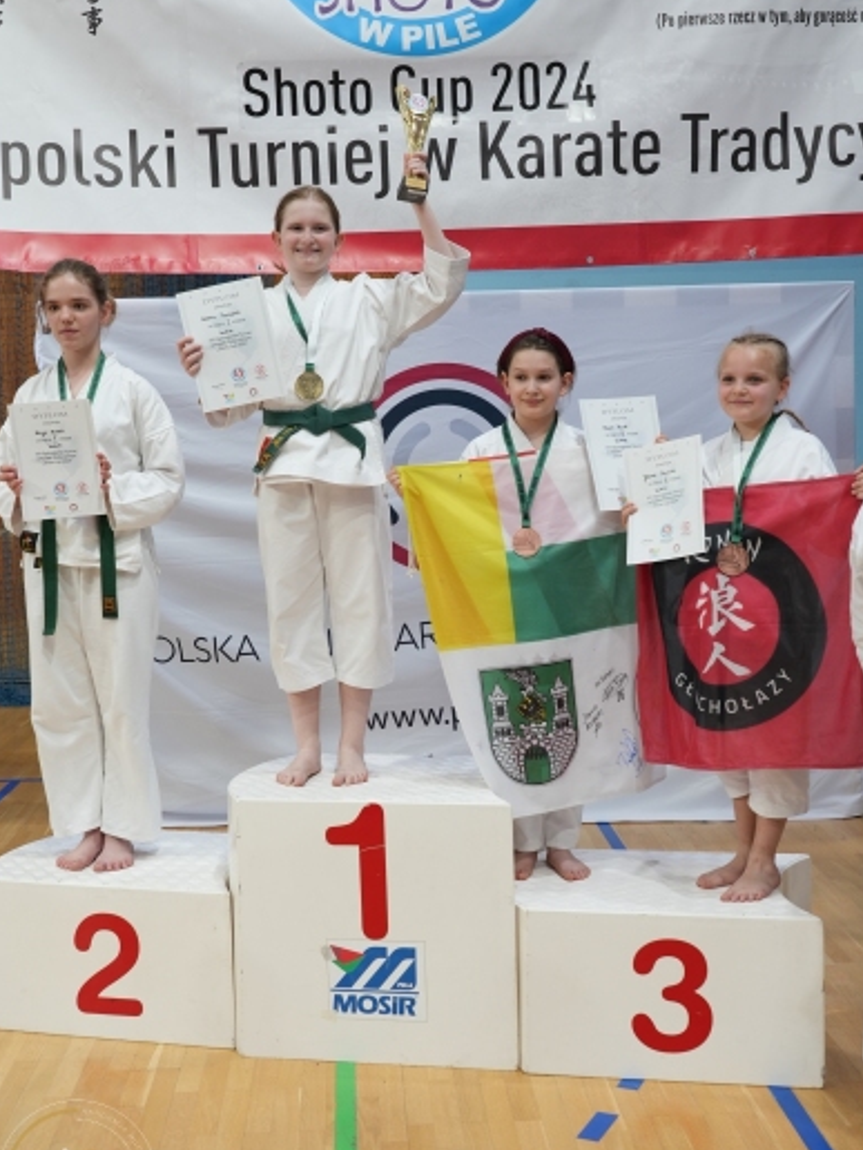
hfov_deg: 30.9
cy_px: 595
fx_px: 1562
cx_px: 439
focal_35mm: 47
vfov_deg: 40.4
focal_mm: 42
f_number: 8
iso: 800
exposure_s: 1/30
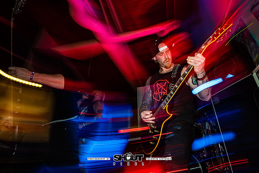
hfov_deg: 90.8
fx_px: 124
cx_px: 159
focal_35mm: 17
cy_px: 89
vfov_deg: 69.7
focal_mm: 14
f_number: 2.8
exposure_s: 1/8
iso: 160
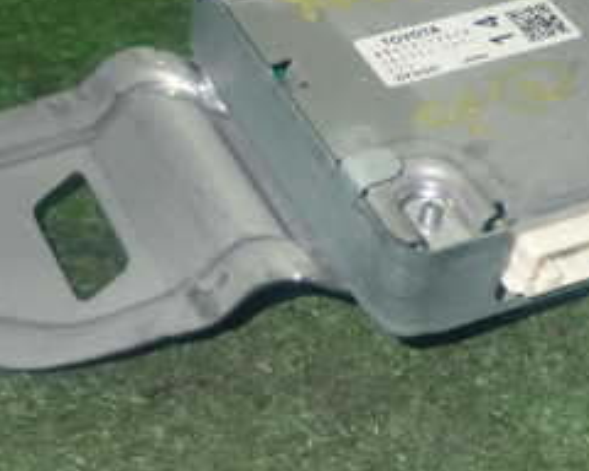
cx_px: 341
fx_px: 1743
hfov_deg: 19.2
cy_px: 123
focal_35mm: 100
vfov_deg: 15.3
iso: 800
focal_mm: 7.31
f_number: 8
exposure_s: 1/40
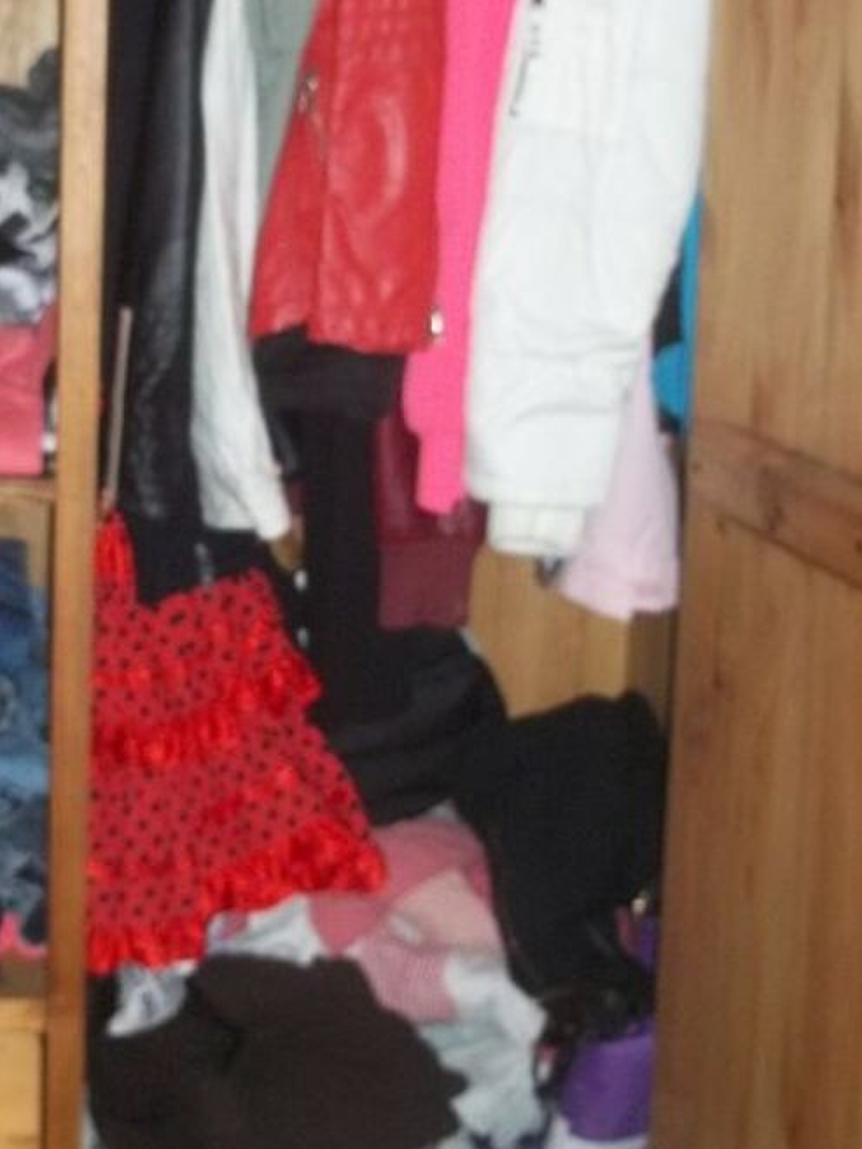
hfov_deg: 19.9
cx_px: 159
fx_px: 2423
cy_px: 408
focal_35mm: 73
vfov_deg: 26.6
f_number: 3.1
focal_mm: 6.5
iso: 160
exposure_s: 1/30
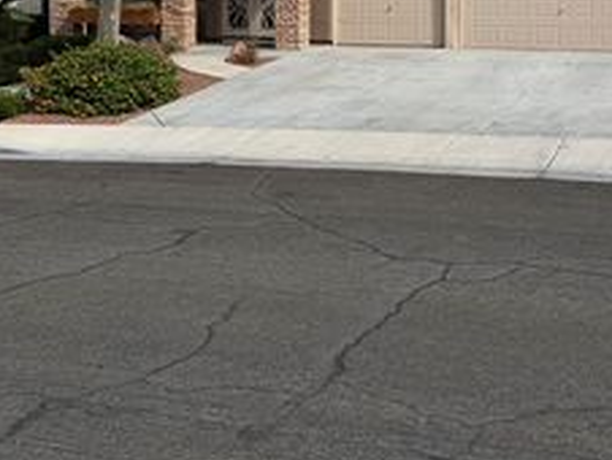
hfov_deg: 35.9
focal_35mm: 53
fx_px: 938
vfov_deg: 26.0
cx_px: 390
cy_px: -15
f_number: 1.78
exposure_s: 1/5319
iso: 80
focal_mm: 6.76
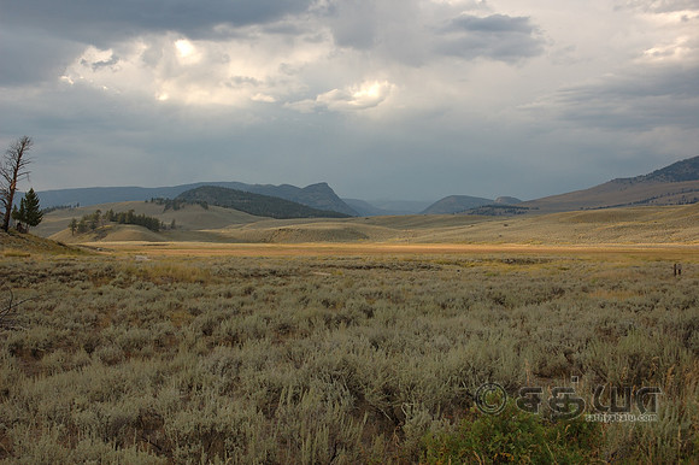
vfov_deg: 33.0
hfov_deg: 48.0
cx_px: 350
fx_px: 786
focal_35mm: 40
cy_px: 232
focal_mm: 27
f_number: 7.1
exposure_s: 1/200
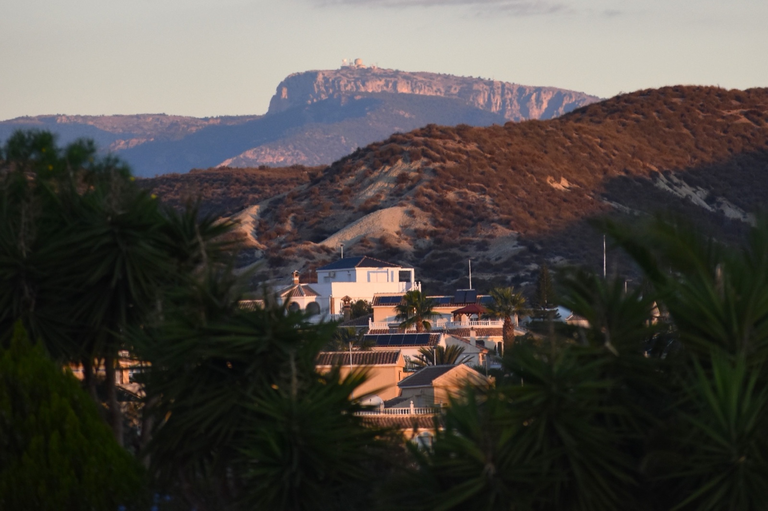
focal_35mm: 278
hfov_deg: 7.4
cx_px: 384
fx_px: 5918
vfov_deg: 5.0
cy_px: 256
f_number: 5.3
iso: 500
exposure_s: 1/1000
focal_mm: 185
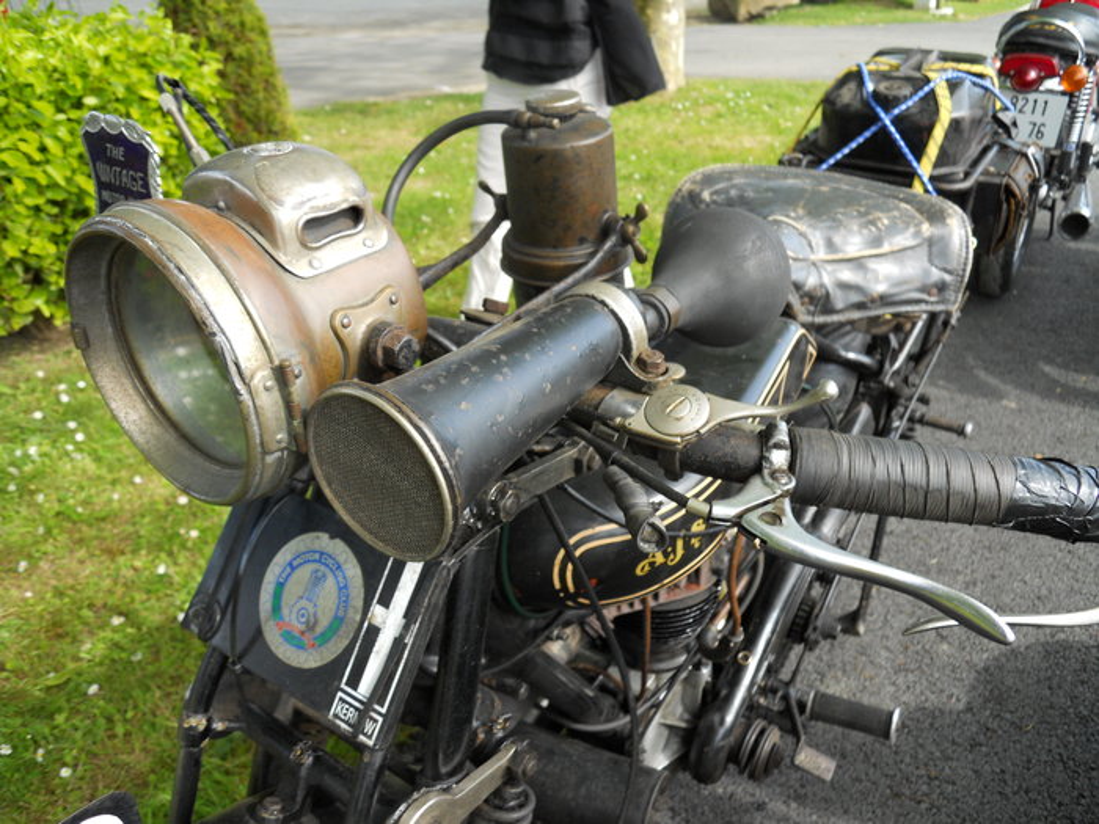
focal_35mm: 28
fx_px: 889
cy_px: 412
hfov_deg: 63.4
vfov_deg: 49.7
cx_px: 550
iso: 80
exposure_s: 1/250
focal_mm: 5
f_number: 2.7
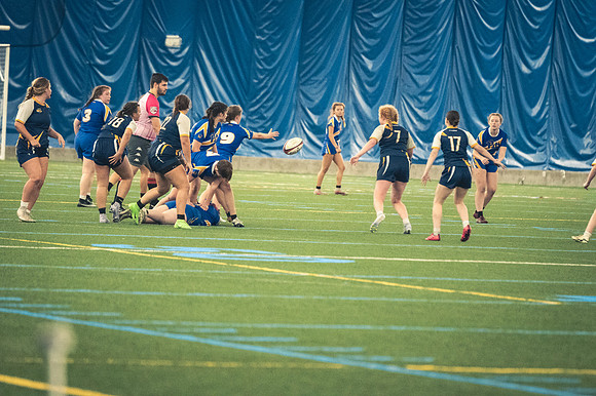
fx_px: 4964
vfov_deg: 4.6
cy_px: 198
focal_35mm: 300
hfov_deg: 6.9
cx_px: 298
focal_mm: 200
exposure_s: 1/500
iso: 12800
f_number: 2.8
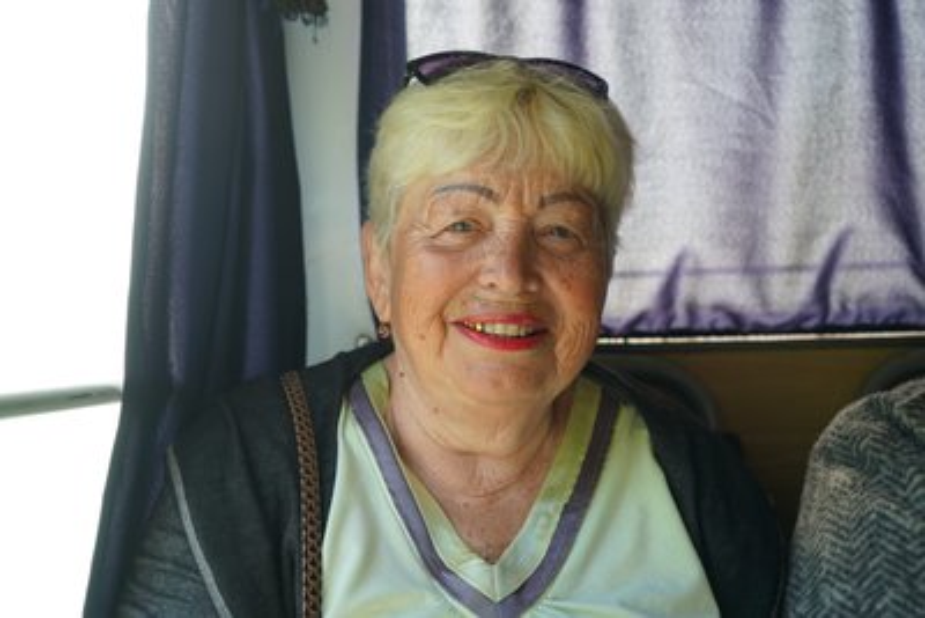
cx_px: 462
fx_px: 1079
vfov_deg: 31.9
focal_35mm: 42
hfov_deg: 46.4
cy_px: 309
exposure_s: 1/160
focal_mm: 42
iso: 320
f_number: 4
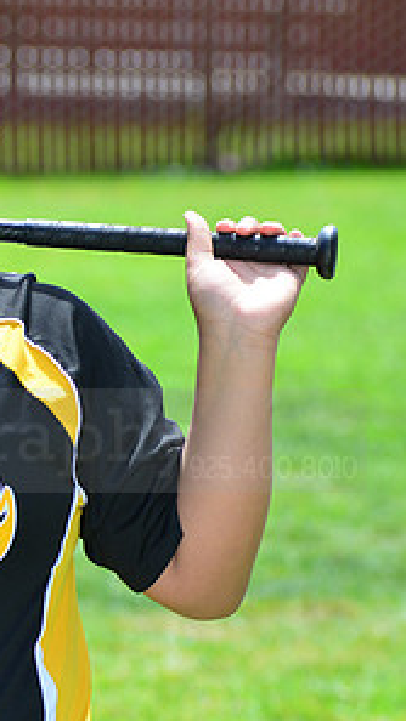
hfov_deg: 4.1
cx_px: -105
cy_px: 421
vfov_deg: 7.3
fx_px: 5686
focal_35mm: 297
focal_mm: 145
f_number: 8
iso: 200
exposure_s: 1/200
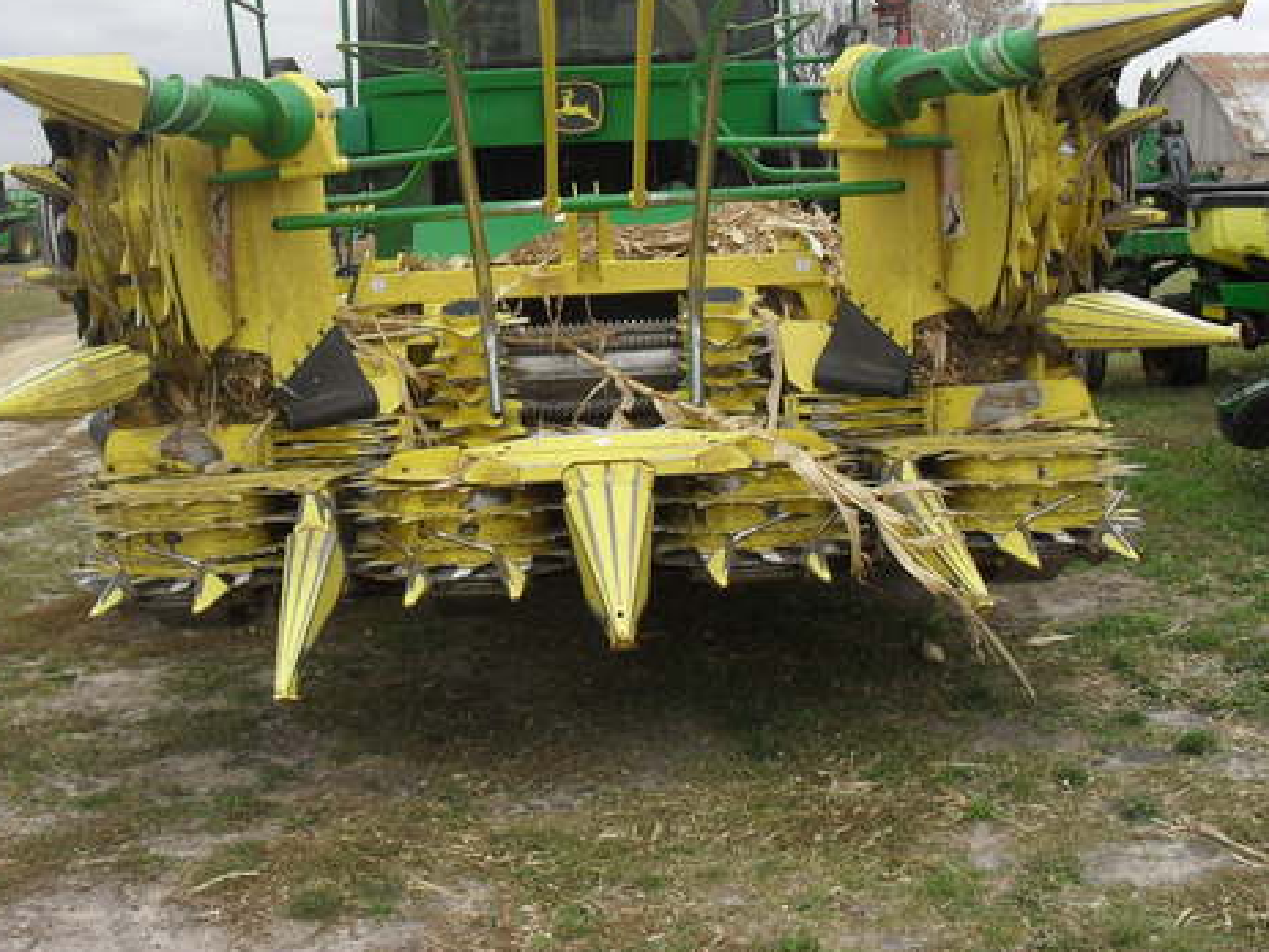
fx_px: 1503
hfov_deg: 45.7
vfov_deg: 35.1
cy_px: 413
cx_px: 577
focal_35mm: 41
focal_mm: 6.3
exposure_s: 1/250
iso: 100
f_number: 3.2
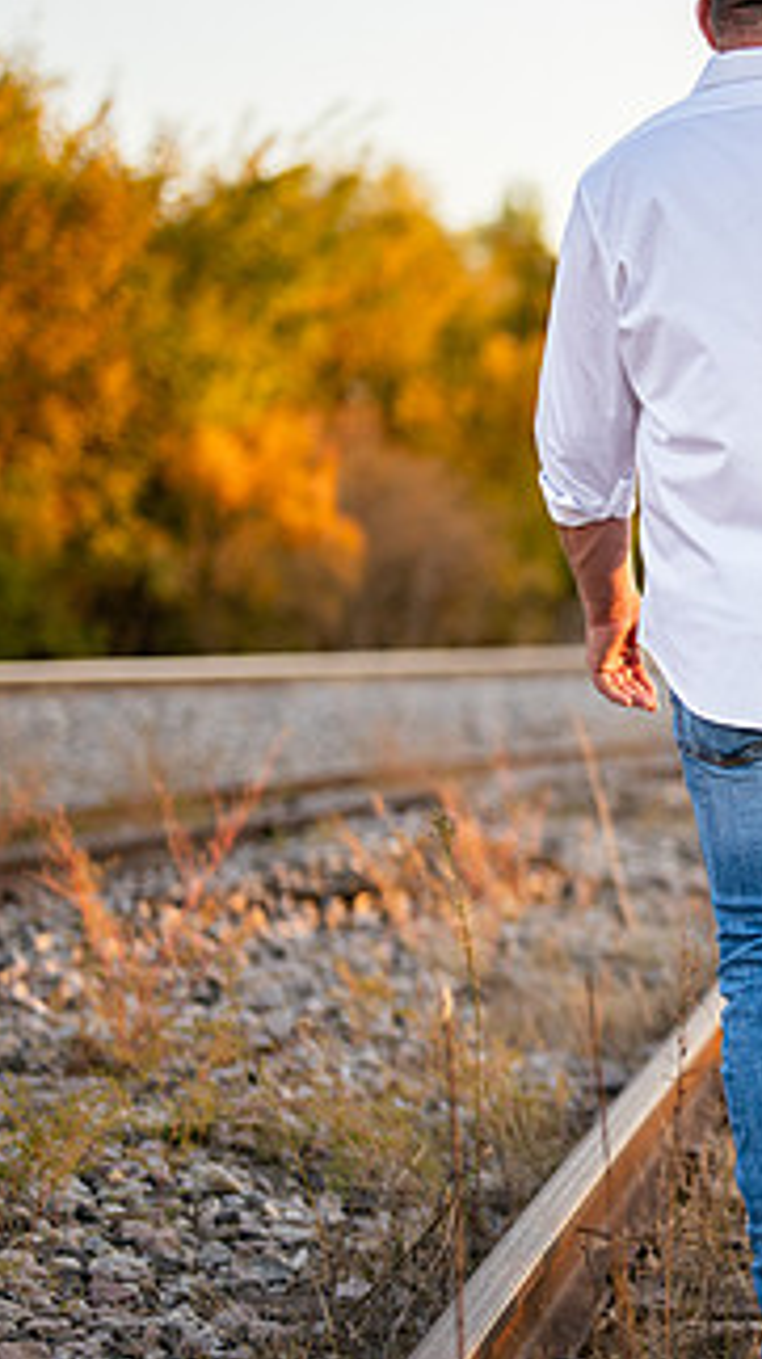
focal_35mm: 112
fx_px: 4035
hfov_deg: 10.5
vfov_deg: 19.1
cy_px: 697
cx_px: 1097
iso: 160
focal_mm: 50
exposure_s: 1/1600
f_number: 1.2
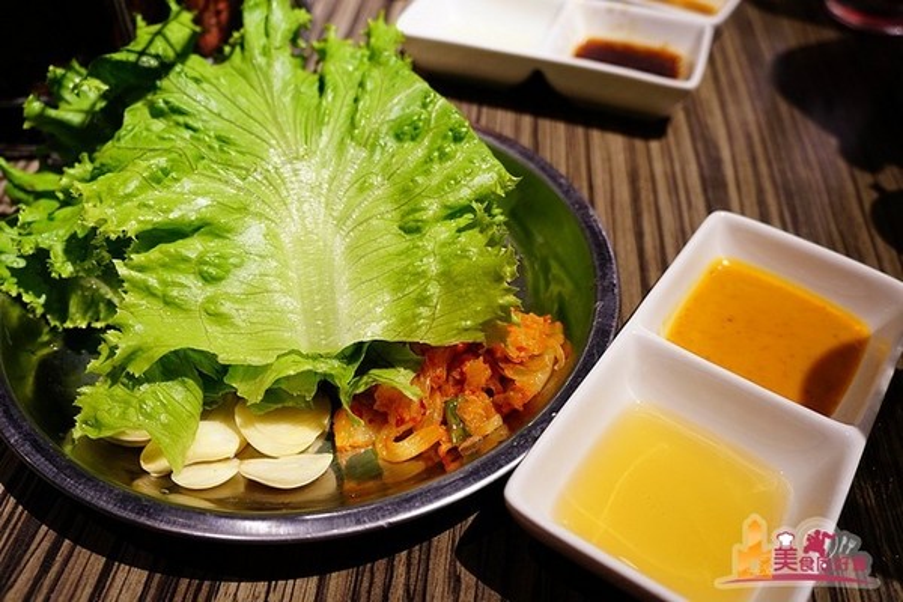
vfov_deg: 43.6
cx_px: 452
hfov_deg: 61.9
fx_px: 752
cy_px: 301
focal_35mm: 30
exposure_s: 1/60
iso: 640
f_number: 3.5
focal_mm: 20
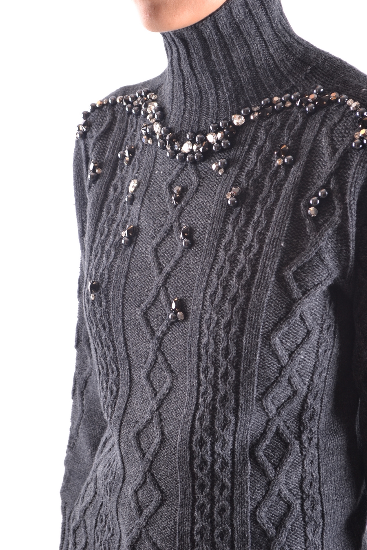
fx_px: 1101
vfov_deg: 28.1
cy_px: 275
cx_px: 184
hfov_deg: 18.9
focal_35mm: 72
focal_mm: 48
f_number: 9
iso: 100
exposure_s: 1/25
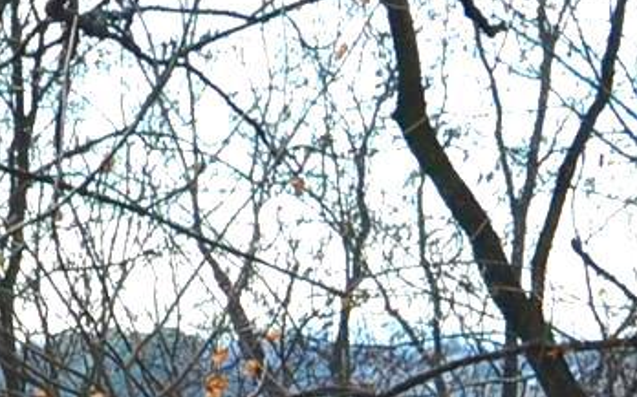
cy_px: 1121
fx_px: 3747
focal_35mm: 216
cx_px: 258
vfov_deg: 5.7
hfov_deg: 9.7
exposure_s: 1/125
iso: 140
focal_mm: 24
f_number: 5.6
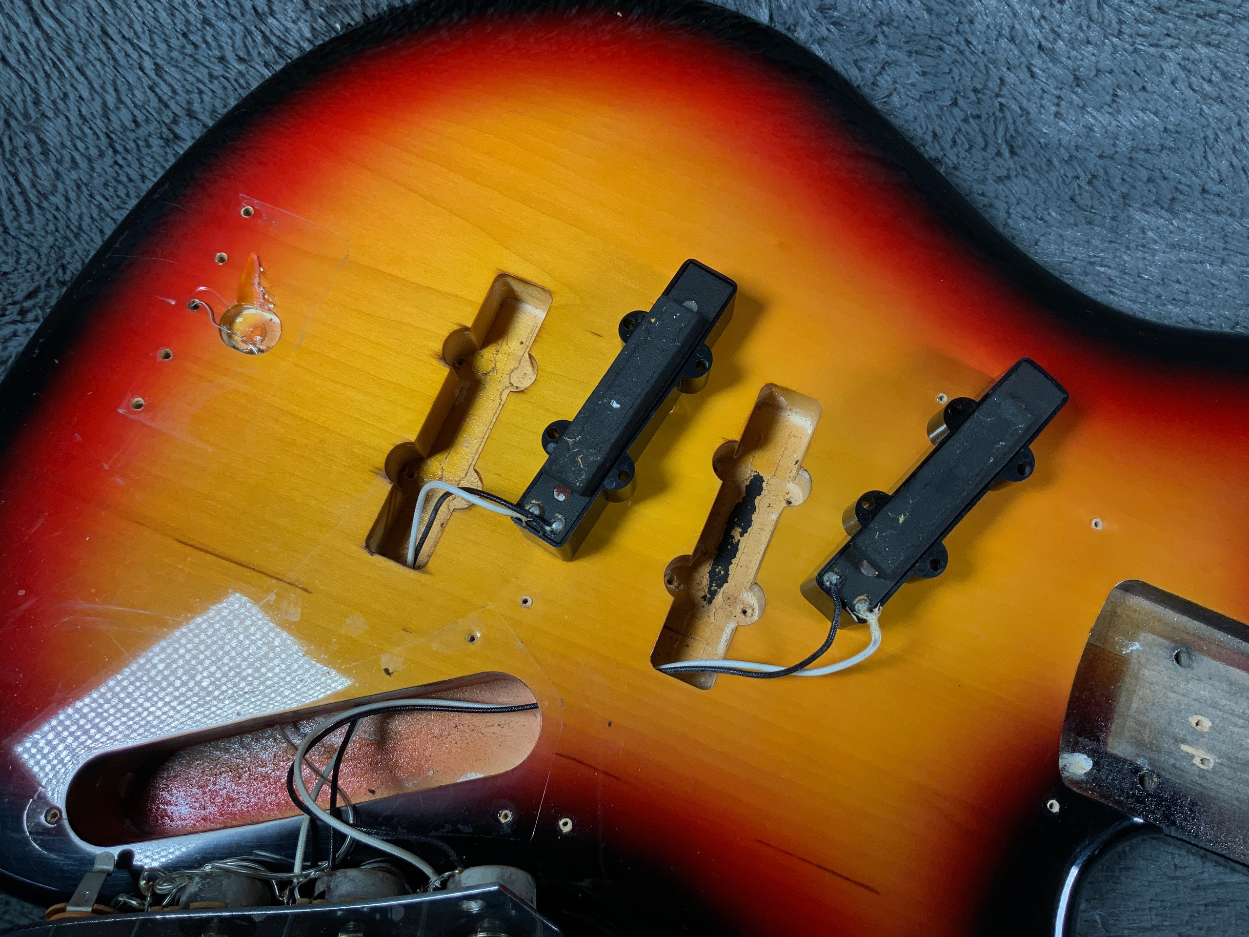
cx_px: 624
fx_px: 1046
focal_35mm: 29
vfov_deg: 48.2
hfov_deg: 61.7
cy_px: 468
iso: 20
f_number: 1.8
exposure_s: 1/156
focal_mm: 3
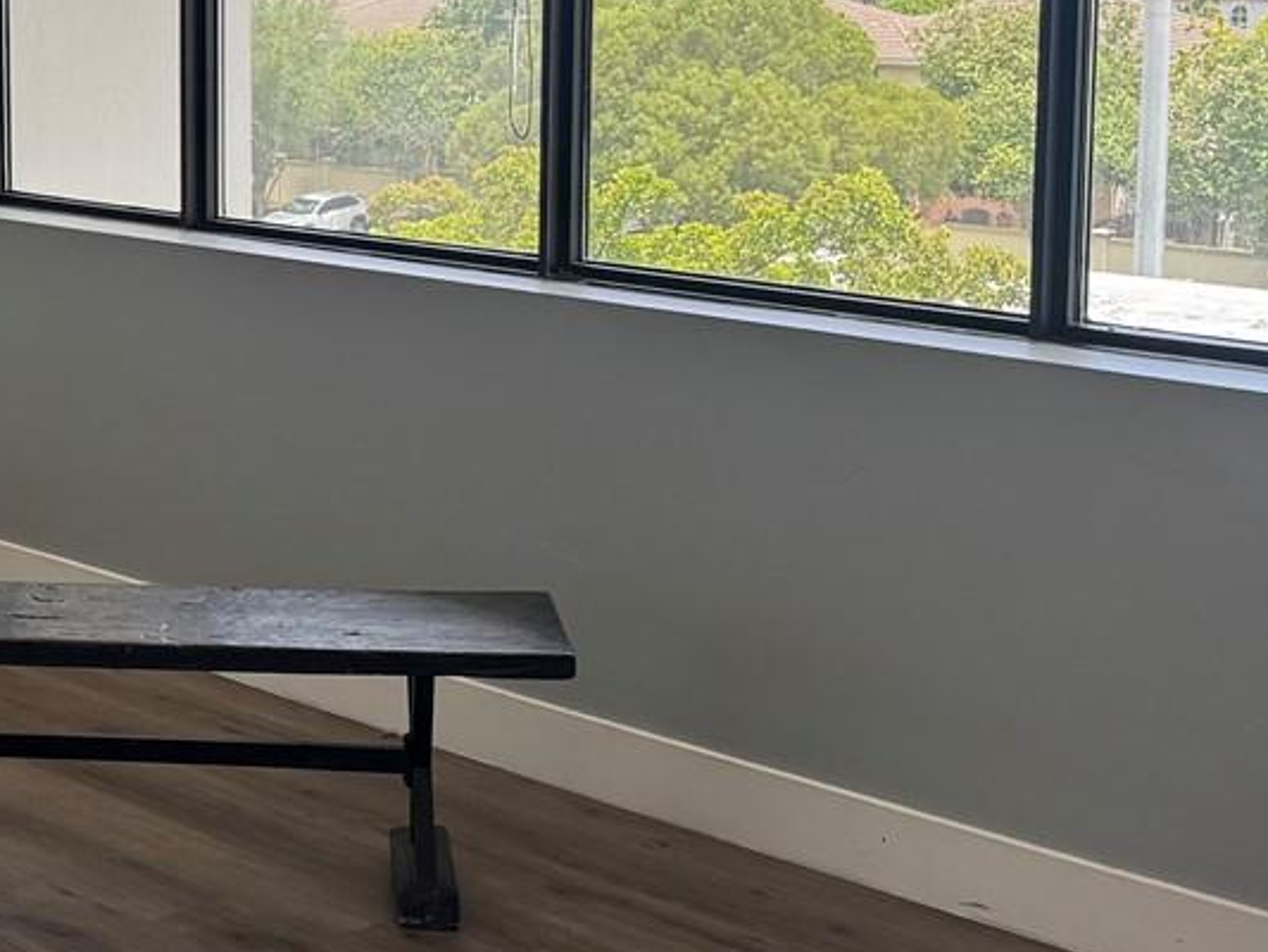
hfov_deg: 24.7
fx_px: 2638
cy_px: 238
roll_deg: +1.1
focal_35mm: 72
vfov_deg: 20.3
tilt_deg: -8.0
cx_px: -202
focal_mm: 6.76
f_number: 1.78
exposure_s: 1/387
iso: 80
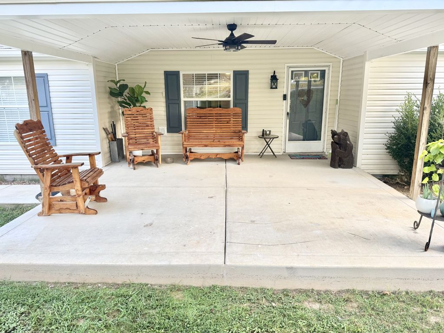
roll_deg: +0.4
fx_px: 308
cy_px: 166
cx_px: 222
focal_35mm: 24
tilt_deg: -13.5
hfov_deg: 71.6
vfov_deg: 56.8
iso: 64
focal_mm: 6.76
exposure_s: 1/121
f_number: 1.78
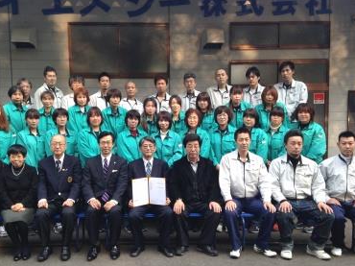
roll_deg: +1.0
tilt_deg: -5.5
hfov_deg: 46.7
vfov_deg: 35.9
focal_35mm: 40
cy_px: 144
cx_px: 151
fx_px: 410
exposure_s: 1/120
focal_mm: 4.12
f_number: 2.4
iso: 64
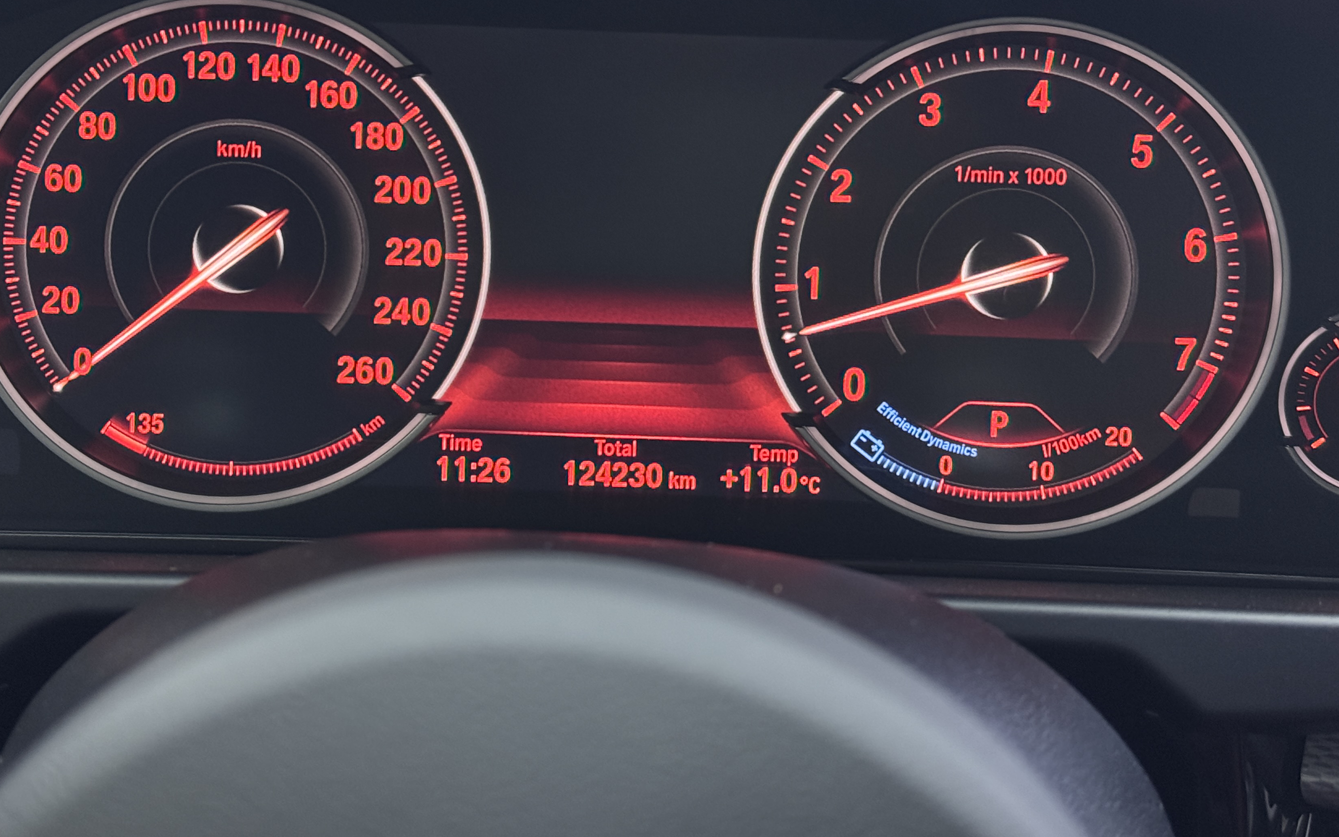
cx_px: 616
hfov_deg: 33.0
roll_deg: -2.0
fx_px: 2262
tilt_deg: -19.0
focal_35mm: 62
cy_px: 237
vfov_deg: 20.8
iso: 500
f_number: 1.78
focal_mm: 6.76
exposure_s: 1/33
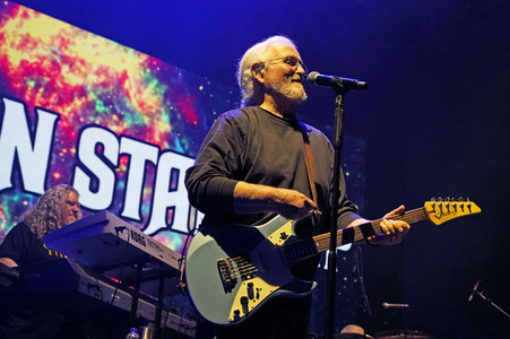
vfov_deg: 25.0
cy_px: 170
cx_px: 255
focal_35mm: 54
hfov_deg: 36.9
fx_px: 764
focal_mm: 54
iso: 1600
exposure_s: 1/125
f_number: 5.6
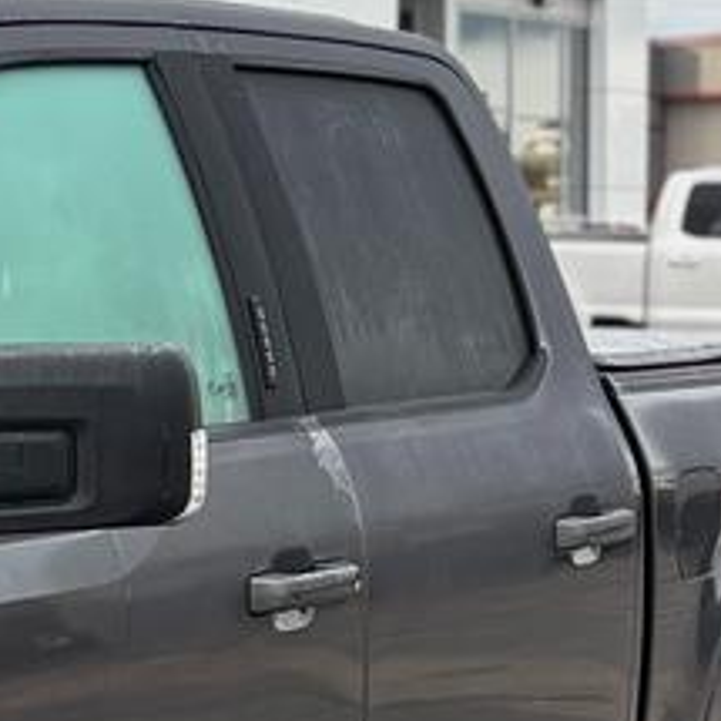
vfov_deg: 12.7
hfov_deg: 11.6
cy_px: 503
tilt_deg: -4.2
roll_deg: +1.3
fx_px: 3228
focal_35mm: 137
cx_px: -674
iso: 50
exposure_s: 1/635
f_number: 1.6
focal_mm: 5.96
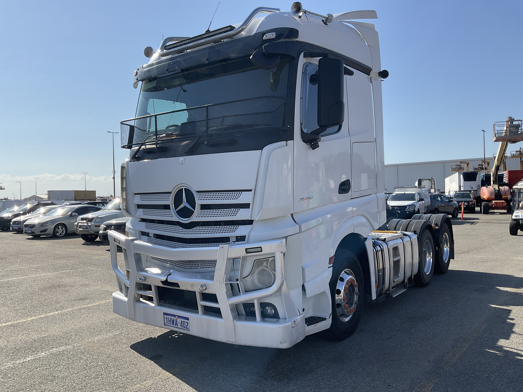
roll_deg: +1.3
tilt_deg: -0.2
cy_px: 196
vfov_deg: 48.2
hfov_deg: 61.7
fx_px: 438
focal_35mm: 29
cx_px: 262
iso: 16
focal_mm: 3
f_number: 1.8
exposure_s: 1/2320
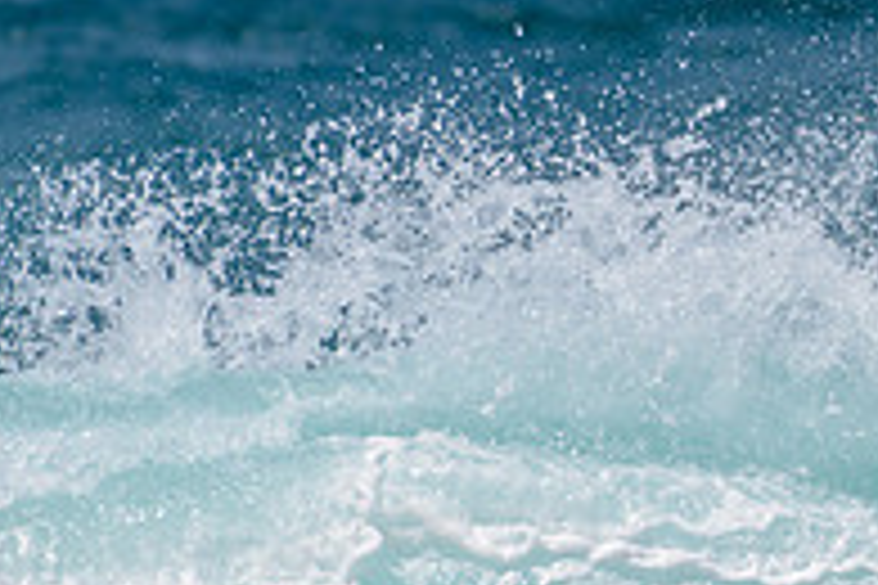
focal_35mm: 1827
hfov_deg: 1.1
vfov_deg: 0.8
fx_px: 44555
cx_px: 1227
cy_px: 607
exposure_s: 1/2000
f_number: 5.6
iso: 90
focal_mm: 500
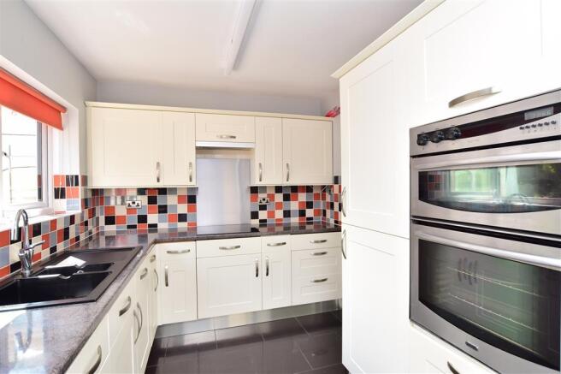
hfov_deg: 100.4
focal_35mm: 15
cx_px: 280
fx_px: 234
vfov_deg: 77.3
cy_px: 187
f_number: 5
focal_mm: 10
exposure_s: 1/40
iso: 200
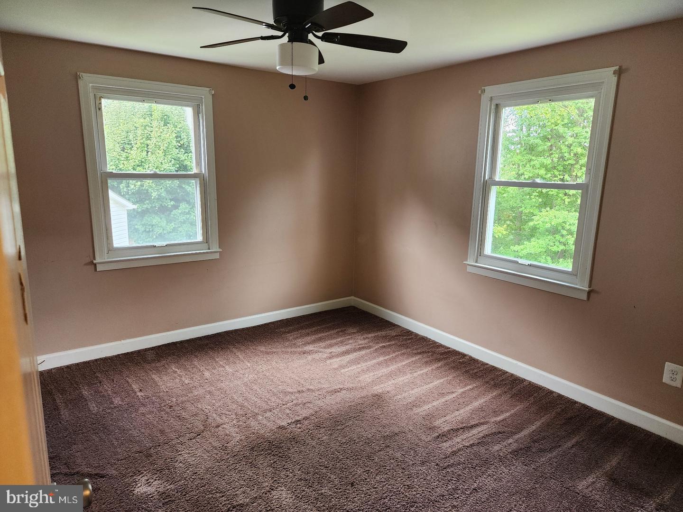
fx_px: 454
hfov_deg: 73.9
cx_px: 342
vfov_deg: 58.9
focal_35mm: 23
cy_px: 256
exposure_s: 1/120
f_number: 1.8
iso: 200
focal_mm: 6.4
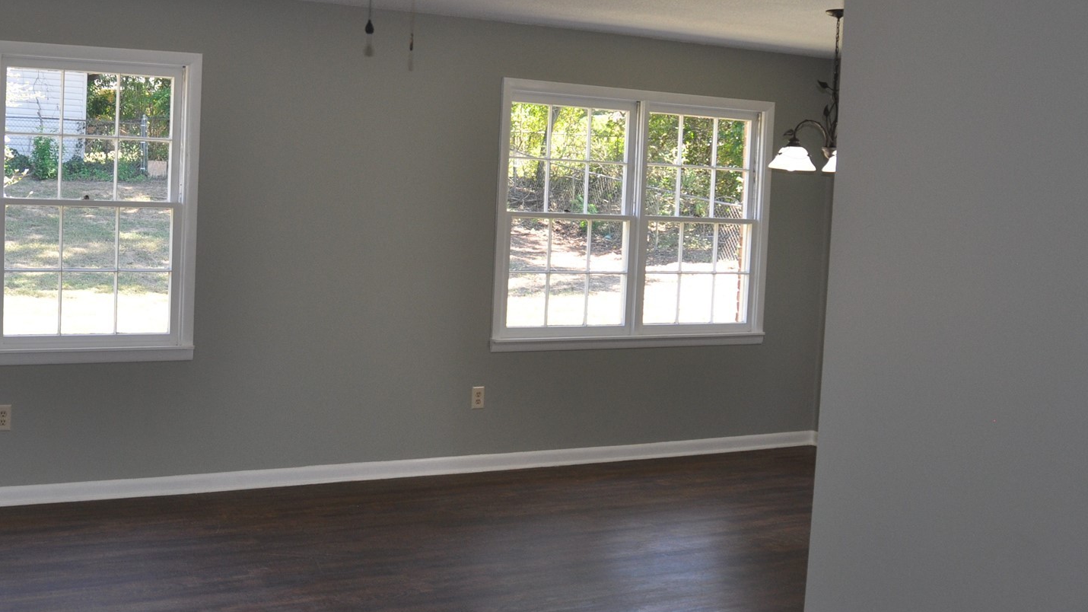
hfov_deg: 46.4
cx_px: 339
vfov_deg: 27.7
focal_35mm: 43
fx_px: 1240
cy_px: 293
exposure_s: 1/160
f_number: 3.5
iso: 400
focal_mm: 18
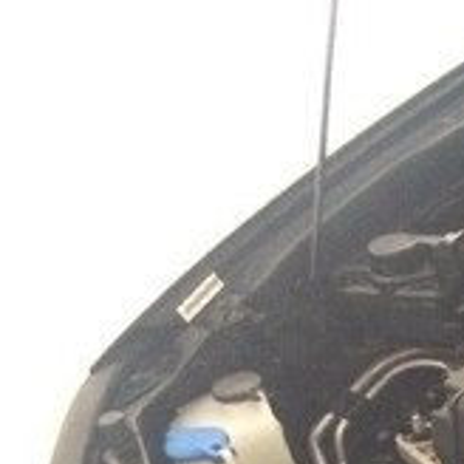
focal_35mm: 103
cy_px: 680
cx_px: 920
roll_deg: +4.6
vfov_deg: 15.6
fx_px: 1562
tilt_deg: -39.6
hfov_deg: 14.2
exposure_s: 1/17
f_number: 2.2
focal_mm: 4.15
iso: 320
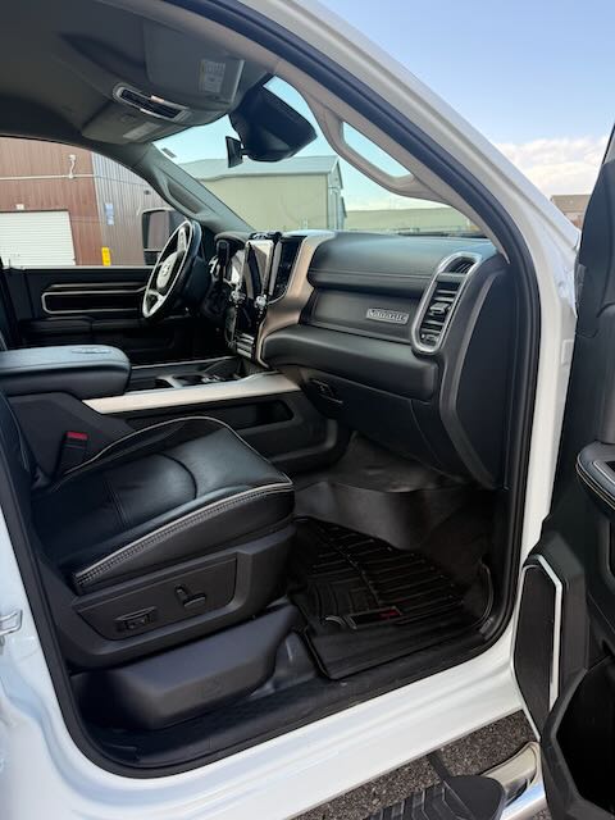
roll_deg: -0.3
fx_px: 569
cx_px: 308
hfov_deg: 56.8
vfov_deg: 71.6
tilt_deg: -14.3
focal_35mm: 24
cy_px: 410
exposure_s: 1/461
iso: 100
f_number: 1.78
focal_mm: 6.76
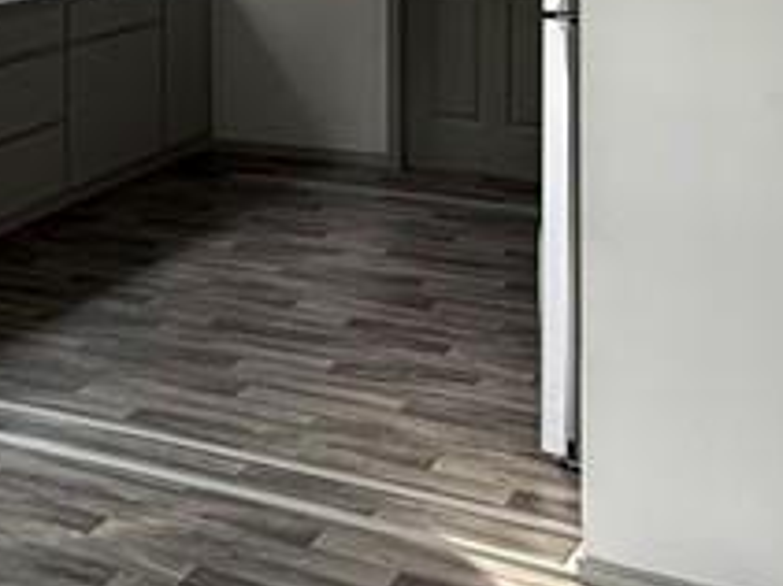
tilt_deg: -0.5
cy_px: -174
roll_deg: +0.4
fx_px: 1537
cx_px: 59
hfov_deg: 27.4
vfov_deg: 19.9
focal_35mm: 68
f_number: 2.2
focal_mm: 2.22
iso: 160
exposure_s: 1/99
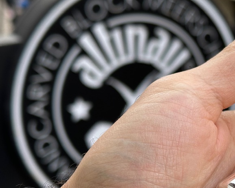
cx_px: 241
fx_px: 723
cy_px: 159
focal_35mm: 104
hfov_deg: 18.0
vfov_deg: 14.7
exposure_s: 1/489
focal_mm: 6.86
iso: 64
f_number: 1.78
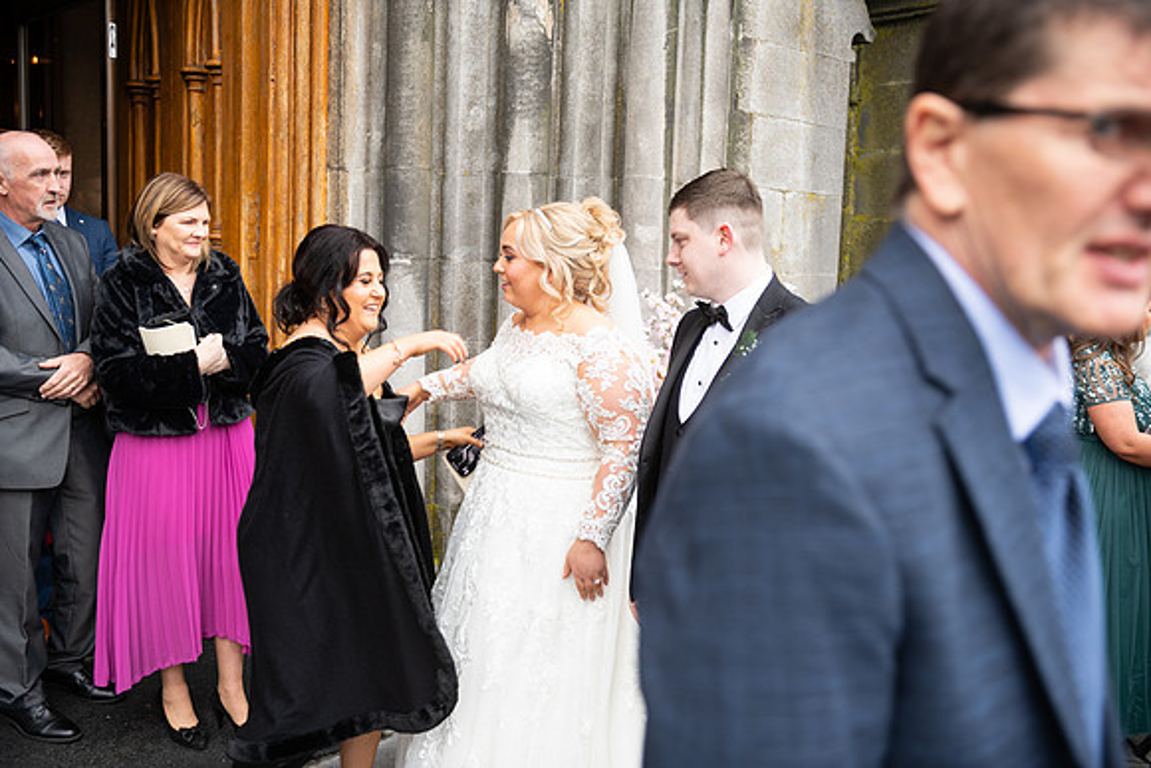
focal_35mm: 35
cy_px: 384
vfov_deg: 37.9
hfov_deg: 54.4
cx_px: 576
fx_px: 1119
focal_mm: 35
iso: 125
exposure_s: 1/160
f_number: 3.5
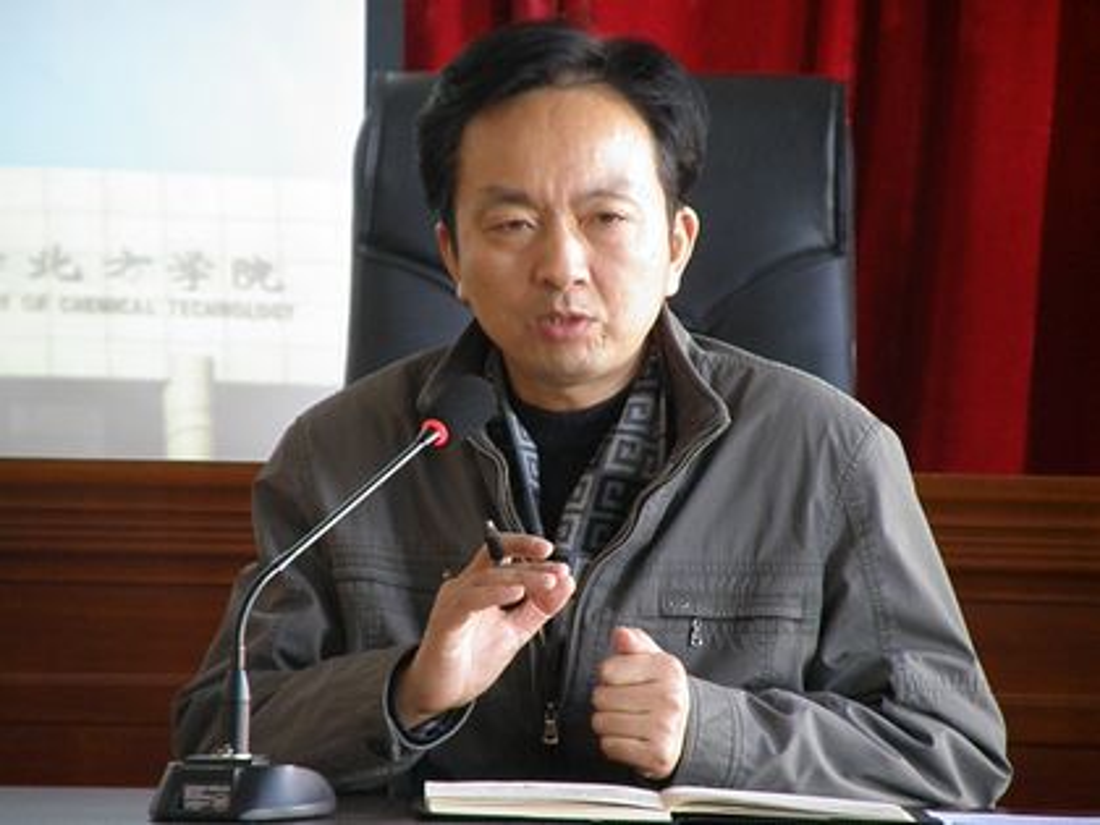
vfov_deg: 4.0
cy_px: 412
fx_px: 11885
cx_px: 550
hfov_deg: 5.3
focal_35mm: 374
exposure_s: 1/15
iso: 640
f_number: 4.2
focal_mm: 66.22
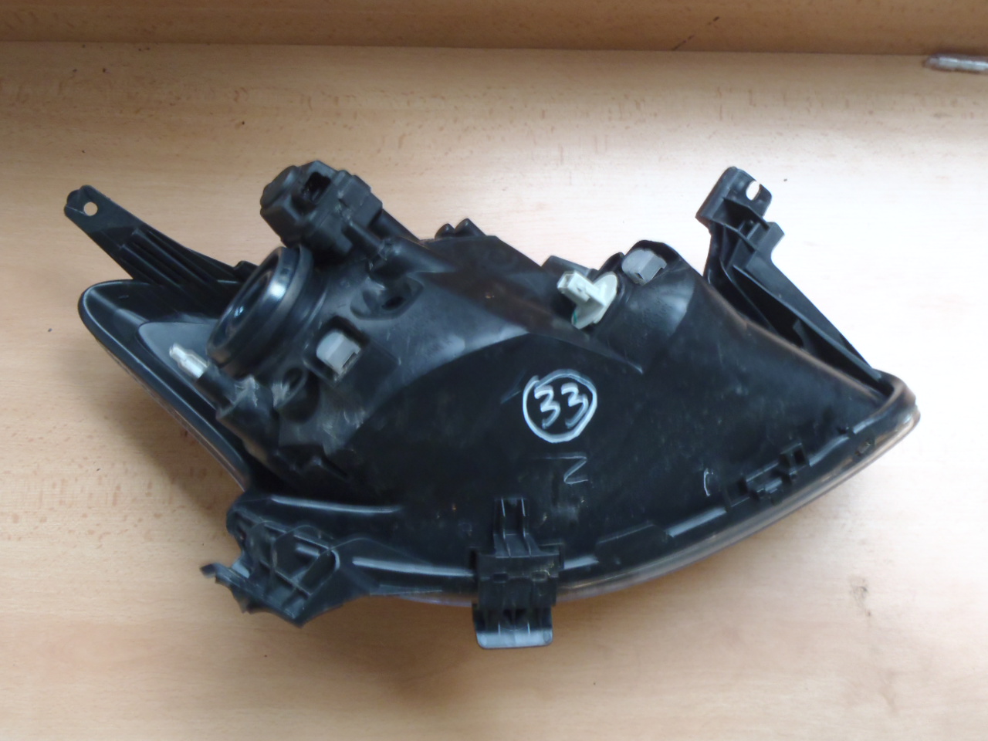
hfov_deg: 50.1
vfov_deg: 38.7
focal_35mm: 37
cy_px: 370
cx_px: 494
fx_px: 1056
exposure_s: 1/8
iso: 320
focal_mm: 6.64
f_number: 4.7
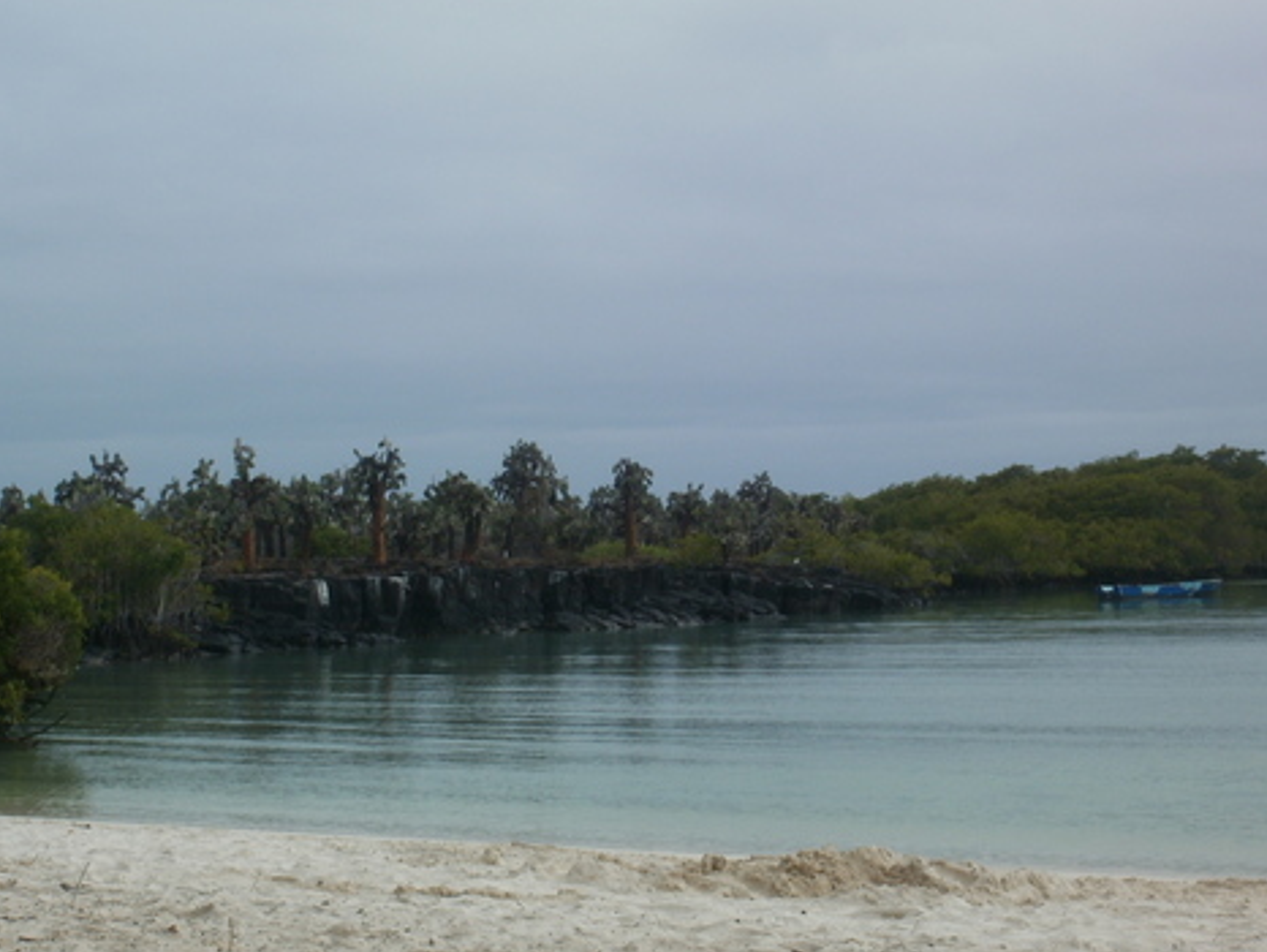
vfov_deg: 17.4
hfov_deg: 23.0
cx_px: 654
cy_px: 480
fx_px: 3113
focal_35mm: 85
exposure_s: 1/320
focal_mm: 14.2
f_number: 7.6
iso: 100
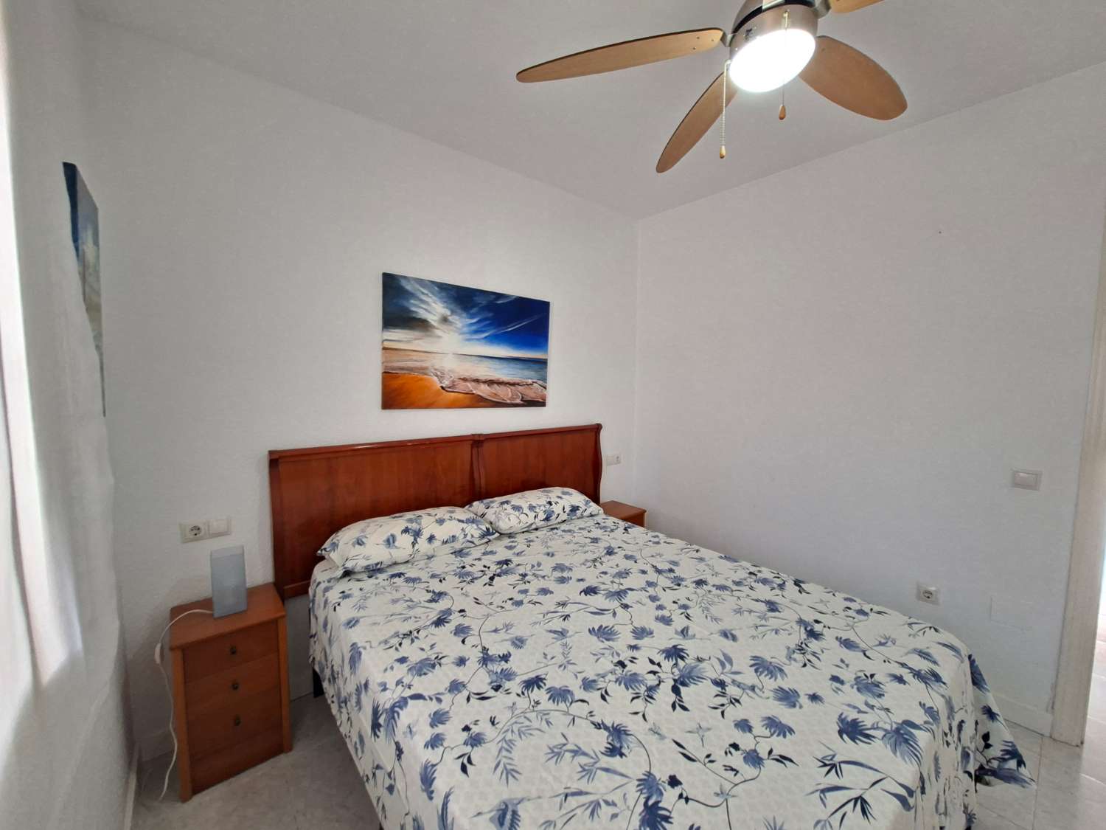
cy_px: 415
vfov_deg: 89.9
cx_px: 553
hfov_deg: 106.2
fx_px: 415
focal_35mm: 13
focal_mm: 1.74
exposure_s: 1/33
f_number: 2.2
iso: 160
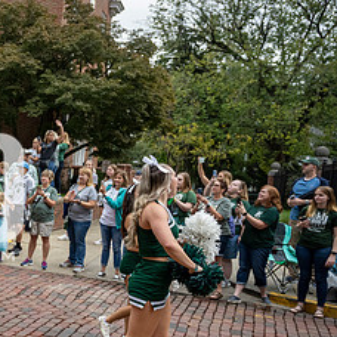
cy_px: 203
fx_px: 573
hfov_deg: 27.9
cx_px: -87
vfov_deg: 32.7
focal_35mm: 52
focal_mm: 24
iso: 1000
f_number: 4
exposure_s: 1/1600
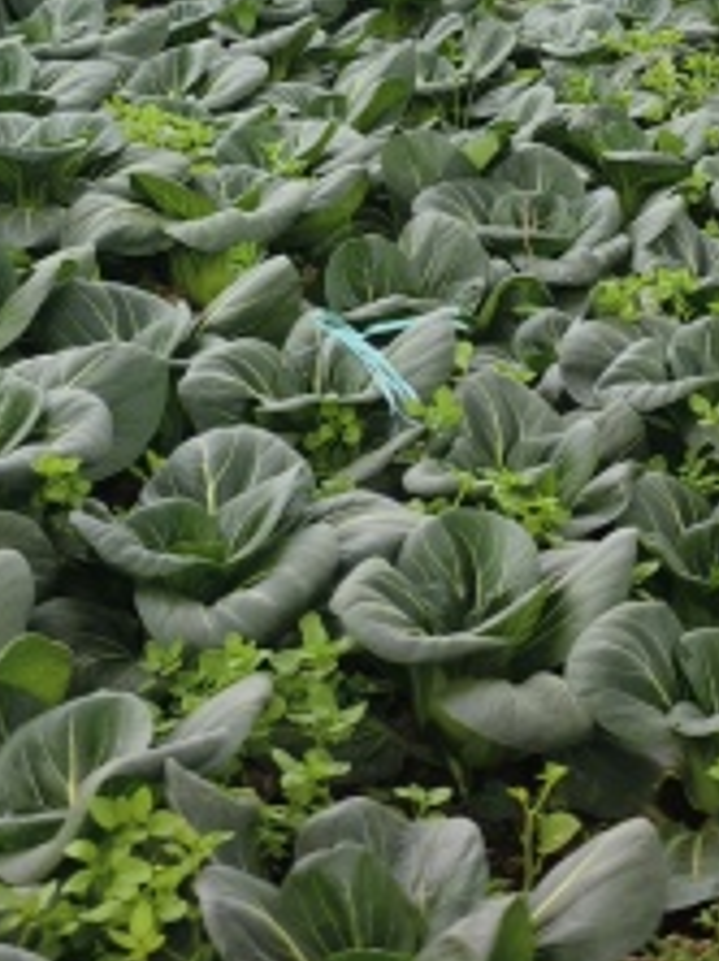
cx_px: 277
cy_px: -104
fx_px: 2303
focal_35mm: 83
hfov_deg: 17.7
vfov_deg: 22.2
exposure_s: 1/1318
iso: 72
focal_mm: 5.6
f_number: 1.57
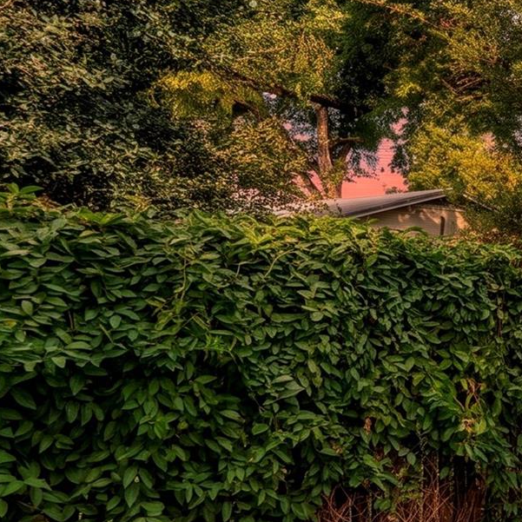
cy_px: 111
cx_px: 870
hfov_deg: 22.5
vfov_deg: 30.4
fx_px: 938
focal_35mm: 55
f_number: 7.1
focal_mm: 19
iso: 400
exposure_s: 1/320
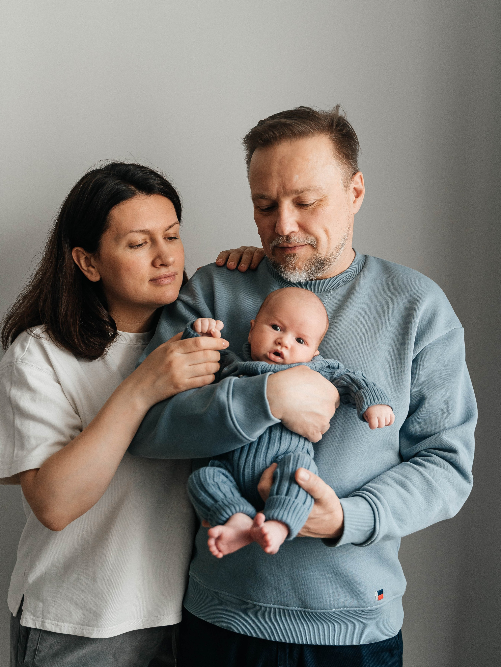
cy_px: 353
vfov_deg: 42.1
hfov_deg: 32.2
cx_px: 254
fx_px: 868
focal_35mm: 45
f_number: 3.2
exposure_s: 1/125
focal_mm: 41
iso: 1250
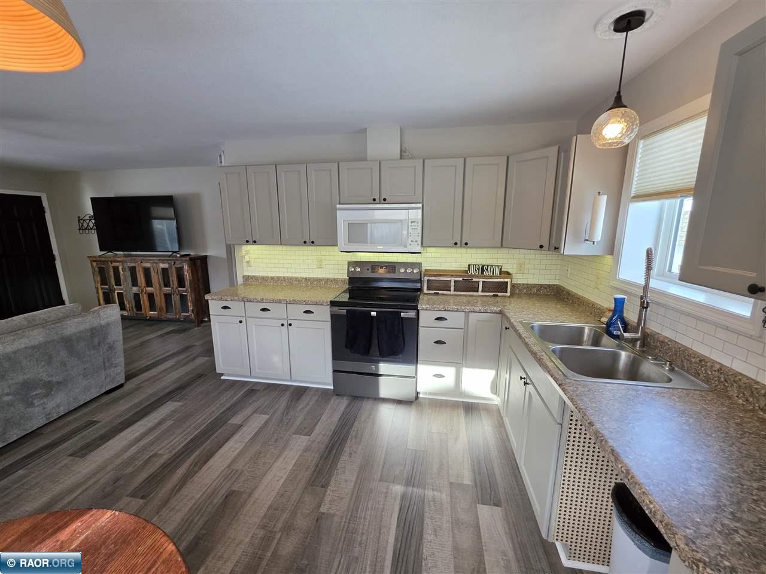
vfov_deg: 89.9
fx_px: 288
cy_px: 287
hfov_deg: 106.2
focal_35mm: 13
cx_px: 383
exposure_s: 1/120
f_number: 1.9
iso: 125
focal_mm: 2.2
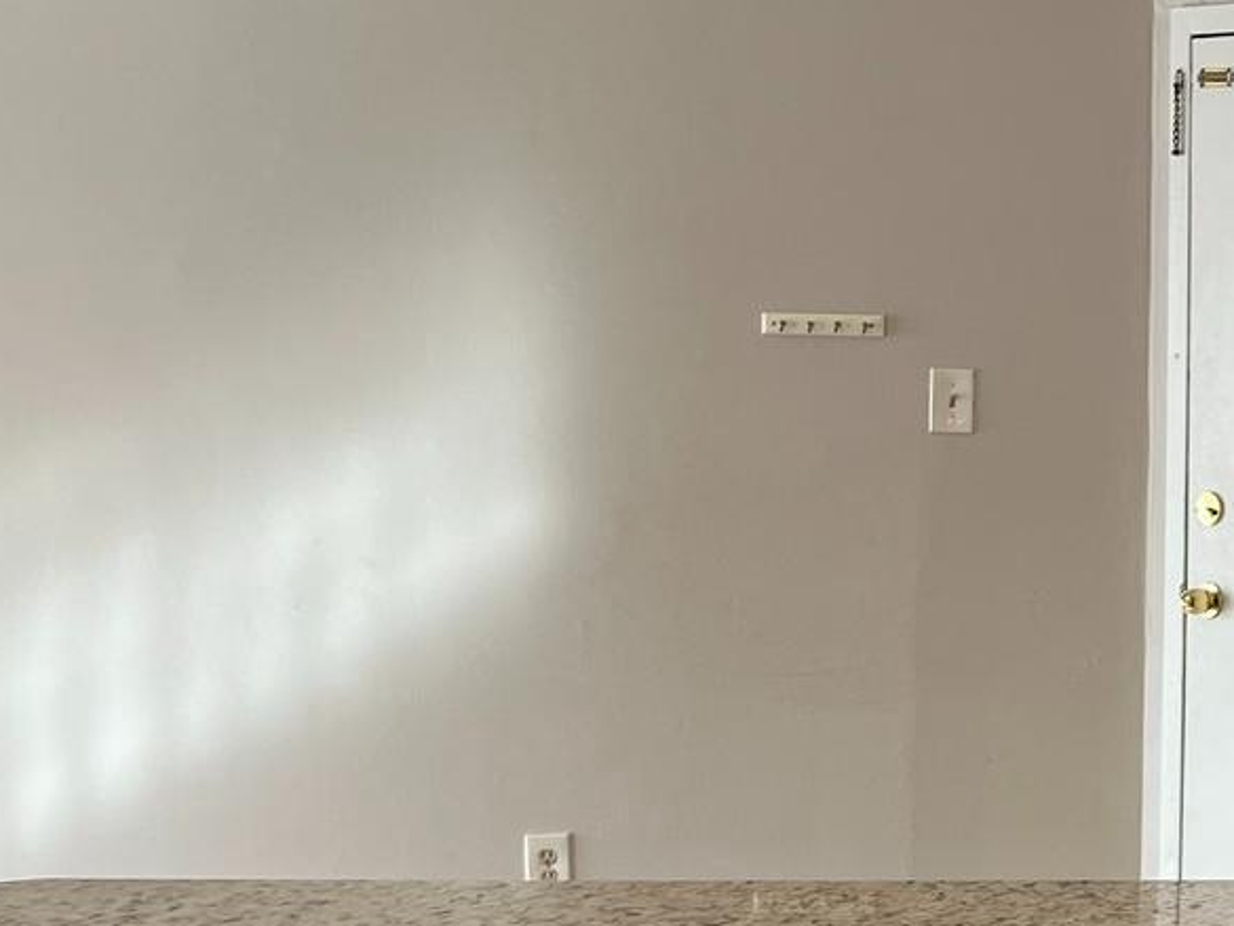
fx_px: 3245
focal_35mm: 91
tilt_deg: -2.0
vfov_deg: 16.2
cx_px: 1607
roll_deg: -1.2
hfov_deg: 19.8
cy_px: 536
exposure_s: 1/120
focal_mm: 5.7
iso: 100
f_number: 1.5
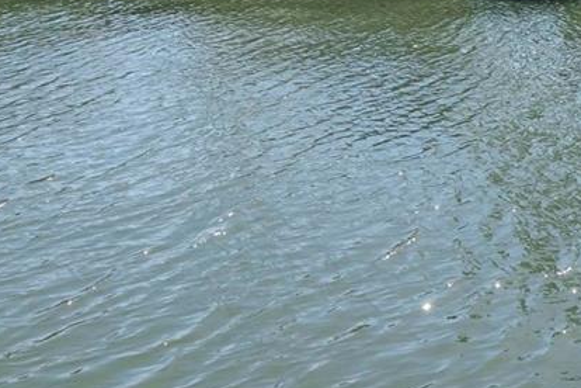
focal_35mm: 58
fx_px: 936
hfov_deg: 33.2
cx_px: 487
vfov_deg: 21.1
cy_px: -127
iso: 500
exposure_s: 1/1250
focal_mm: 10
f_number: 7.1
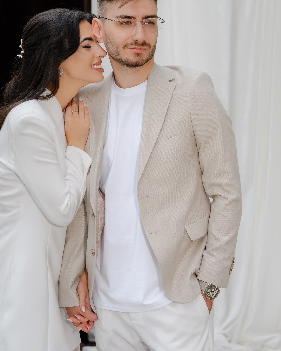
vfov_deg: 25.7
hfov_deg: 20.6
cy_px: 136
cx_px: 101
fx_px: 769
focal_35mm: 74
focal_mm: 50
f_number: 2.8
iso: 160
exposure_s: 1/500
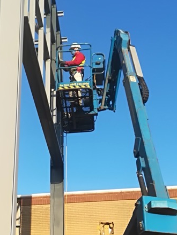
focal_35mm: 65
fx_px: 443
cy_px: 167
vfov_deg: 29.5
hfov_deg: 22.5
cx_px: 57
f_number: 2.2
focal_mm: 3.83
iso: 50
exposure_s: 1/447
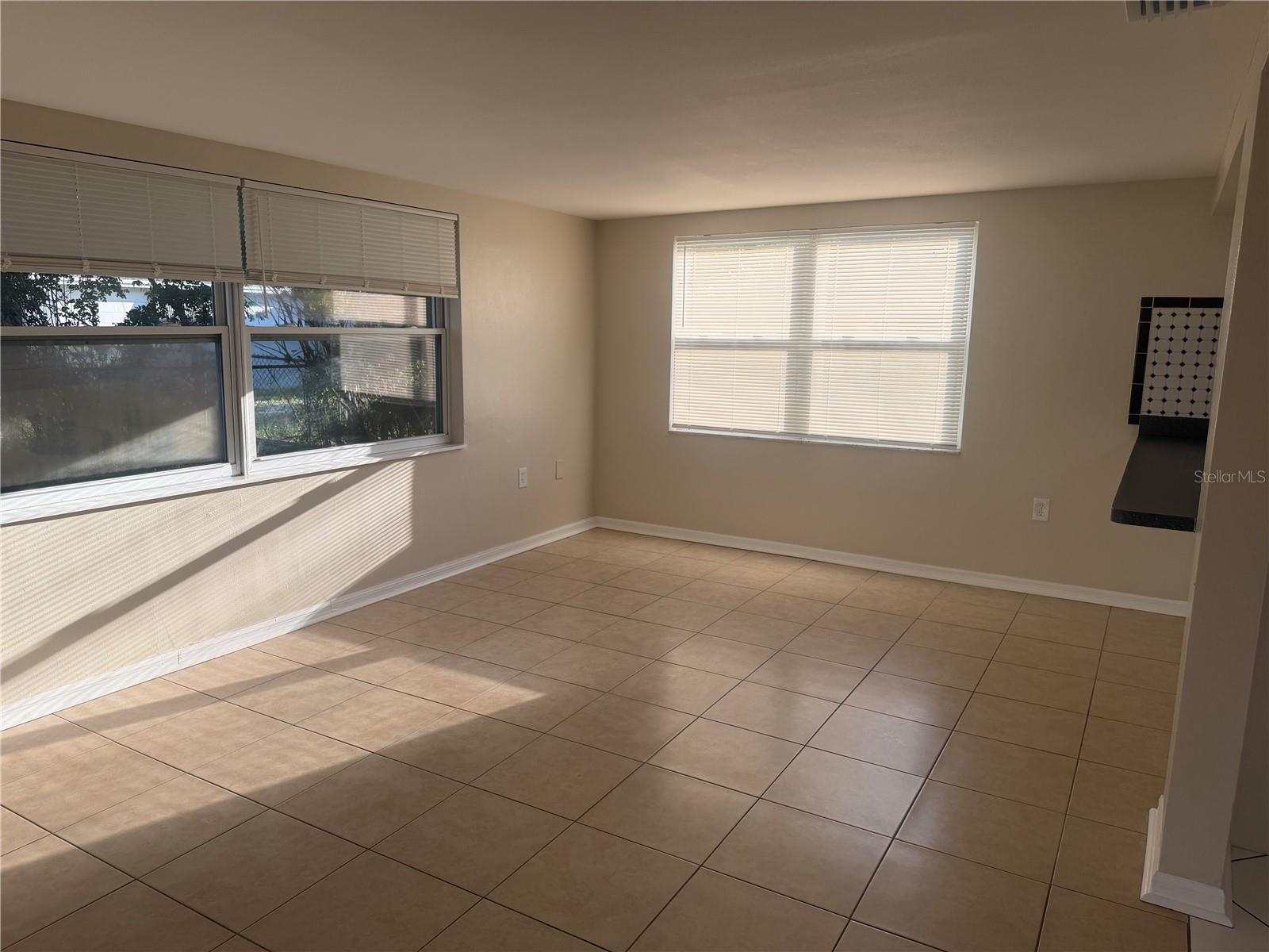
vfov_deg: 56.8
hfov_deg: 71.6
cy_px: 476
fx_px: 880
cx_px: 634
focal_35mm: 24
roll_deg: -0.8
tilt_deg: -10.3
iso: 80
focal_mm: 6.76
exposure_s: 1/617
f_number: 1.78
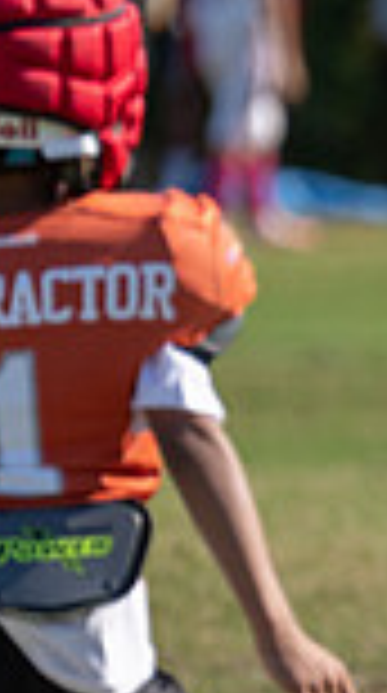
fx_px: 21811
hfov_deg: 1.0
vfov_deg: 1.8
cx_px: 887
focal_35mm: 1189
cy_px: 306
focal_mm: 200
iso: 100
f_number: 2.8
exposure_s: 1/2500
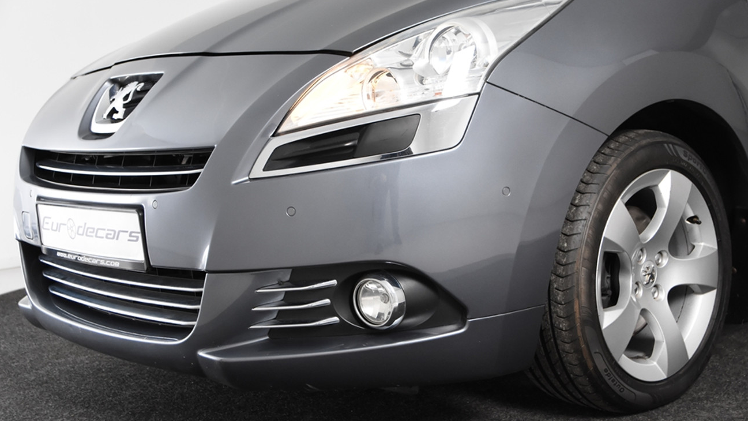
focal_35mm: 53
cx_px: 396
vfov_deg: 22.8
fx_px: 1043
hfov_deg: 39.4
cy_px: 217
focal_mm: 31
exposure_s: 1/80
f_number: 4.5
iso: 1600
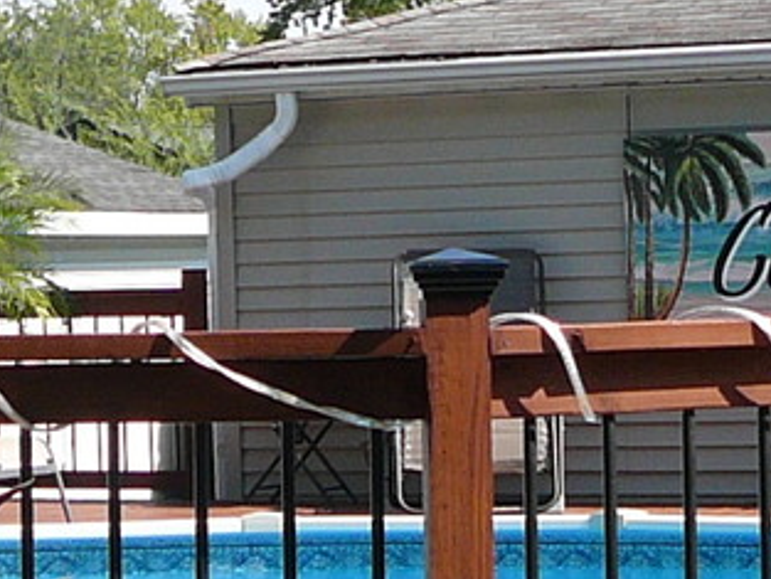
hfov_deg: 12.3
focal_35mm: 161
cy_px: 244
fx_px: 3587
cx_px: 505
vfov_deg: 9.2
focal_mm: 5.2
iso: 80
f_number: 2.8
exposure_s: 1/640
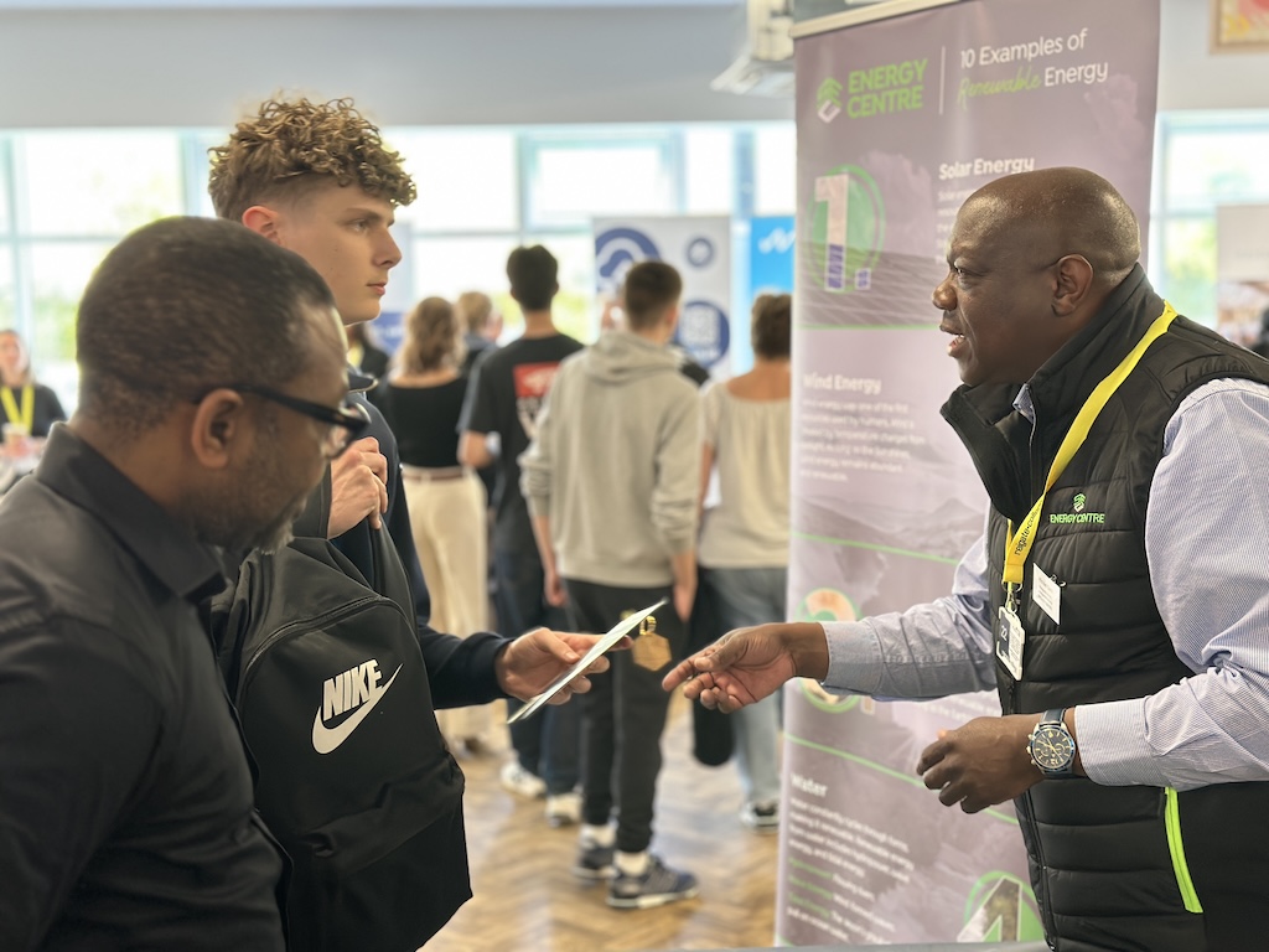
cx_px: 634
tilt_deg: -5.8
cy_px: 476
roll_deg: +1.8
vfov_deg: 30.3
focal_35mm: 48
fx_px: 1760
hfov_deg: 39.7
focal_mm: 6.86
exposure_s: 1/50
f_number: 1.78
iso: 125
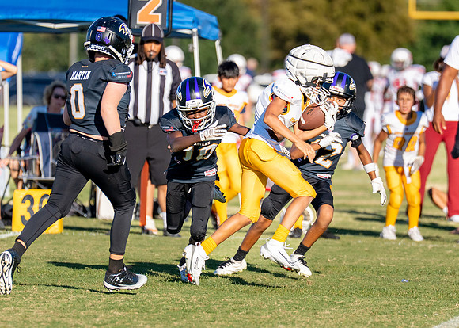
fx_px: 6558
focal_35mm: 503
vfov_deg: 2.9
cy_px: 164
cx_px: 252
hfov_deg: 4.0
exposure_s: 1/3200
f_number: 2.8
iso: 160
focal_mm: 200
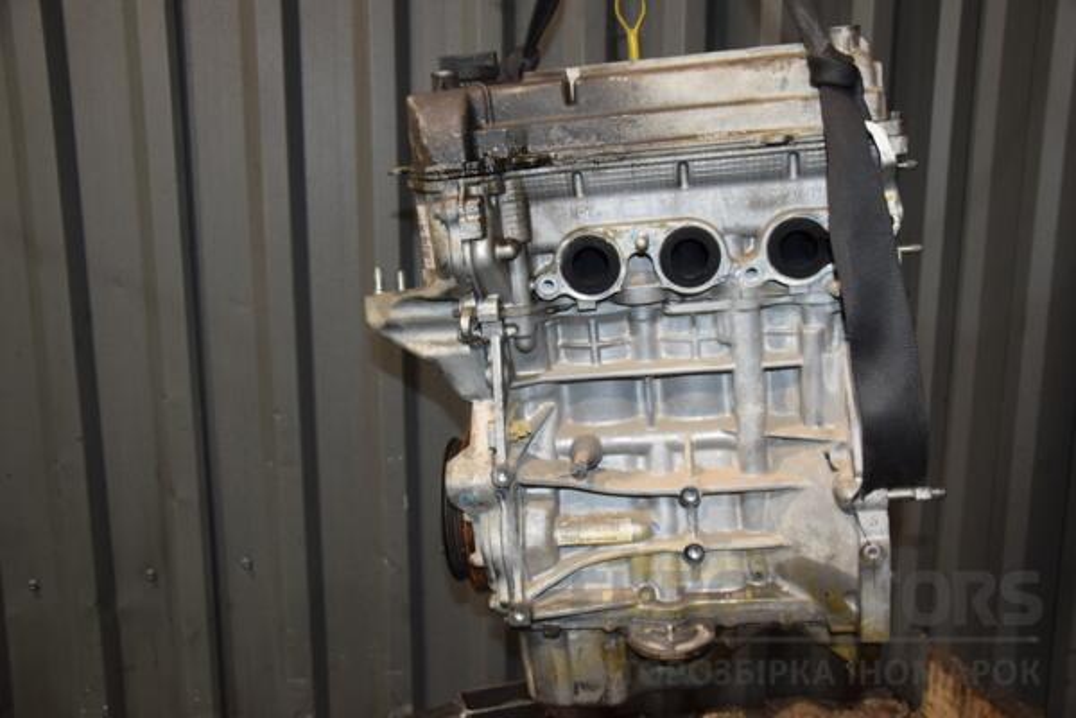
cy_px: 359
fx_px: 1076
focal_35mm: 36
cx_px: 538
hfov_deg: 53.1
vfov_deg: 36.9
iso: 800
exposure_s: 1/60
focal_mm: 24
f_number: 5
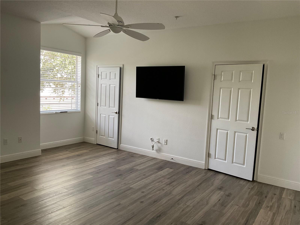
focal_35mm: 29
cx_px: 150
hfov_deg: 61.7
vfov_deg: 48.2
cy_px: 112
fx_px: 251
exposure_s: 1/62
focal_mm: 3
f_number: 1.8
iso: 64
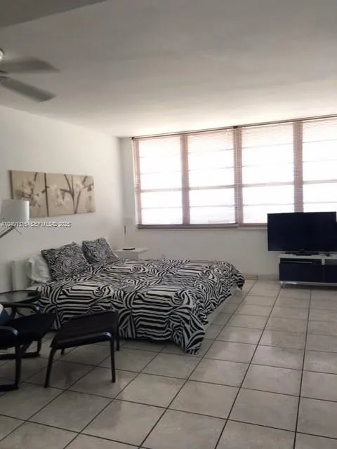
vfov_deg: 61.7
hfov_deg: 48.2
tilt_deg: -5.1
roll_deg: +2.8
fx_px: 376
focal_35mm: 29
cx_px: 168
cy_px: 224
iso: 32
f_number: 2.2
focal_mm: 4.15
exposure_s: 1/30
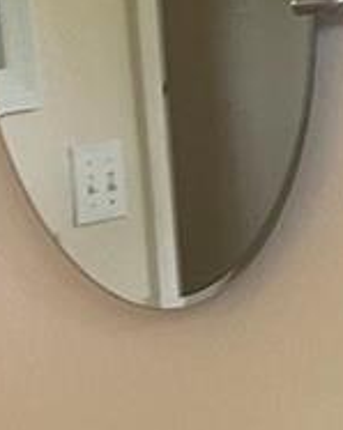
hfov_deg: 9.3
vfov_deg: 11.4
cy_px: 632
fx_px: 2073
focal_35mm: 163
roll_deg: +3.5
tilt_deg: -18.3
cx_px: 417
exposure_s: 1/60
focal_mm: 5.1
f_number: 1.6
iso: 200
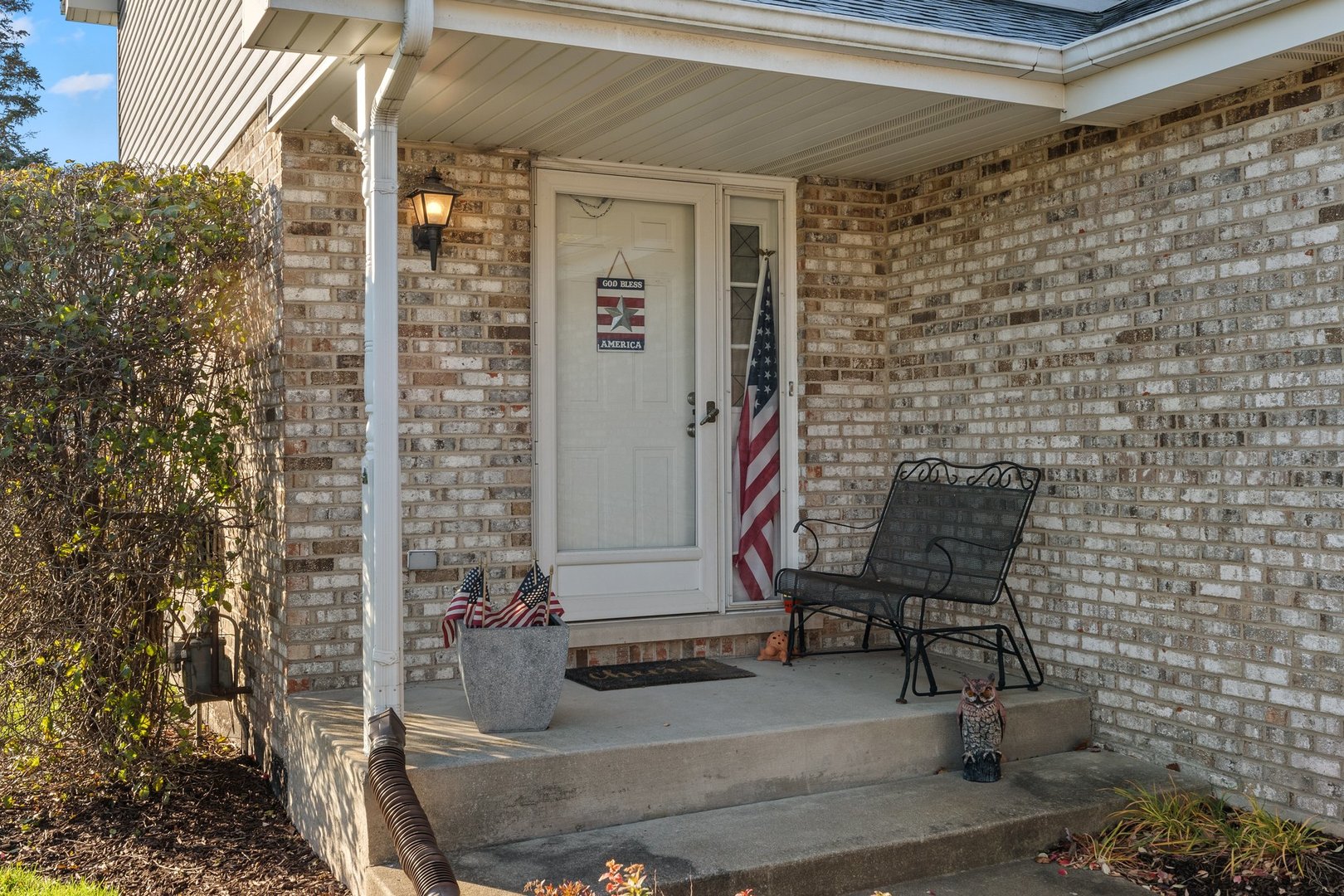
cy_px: 448
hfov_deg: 53.1
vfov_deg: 36.9
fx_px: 1344
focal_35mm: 36
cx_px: 672
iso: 320
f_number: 8
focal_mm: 24
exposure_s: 1/80
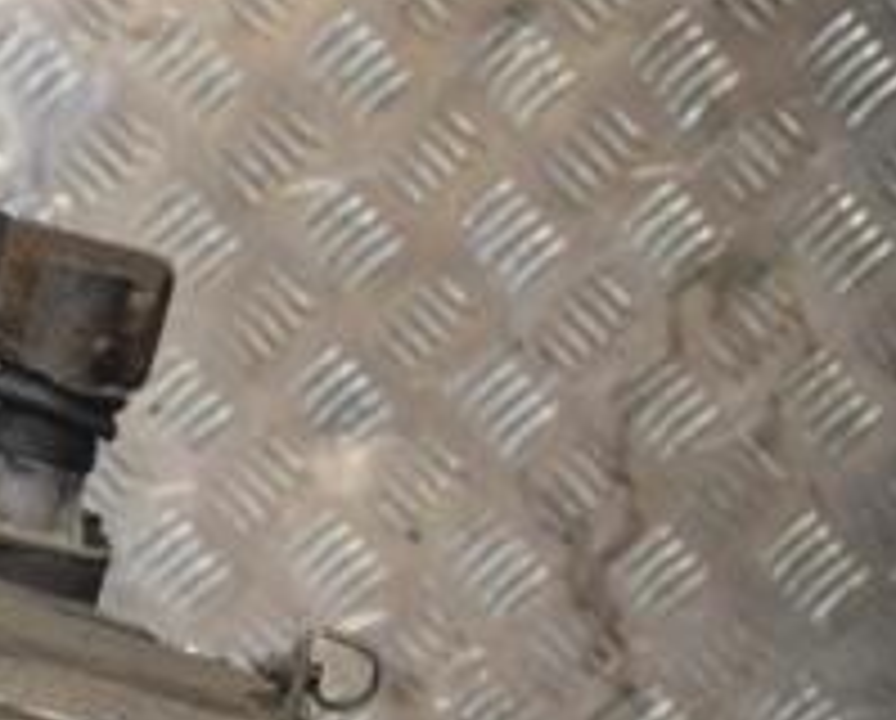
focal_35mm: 144
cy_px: 796
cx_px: -324
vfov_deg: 10.6
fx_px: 3826
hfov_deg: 12.8
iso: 3200
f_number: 5
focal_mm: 34
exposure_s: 1/100
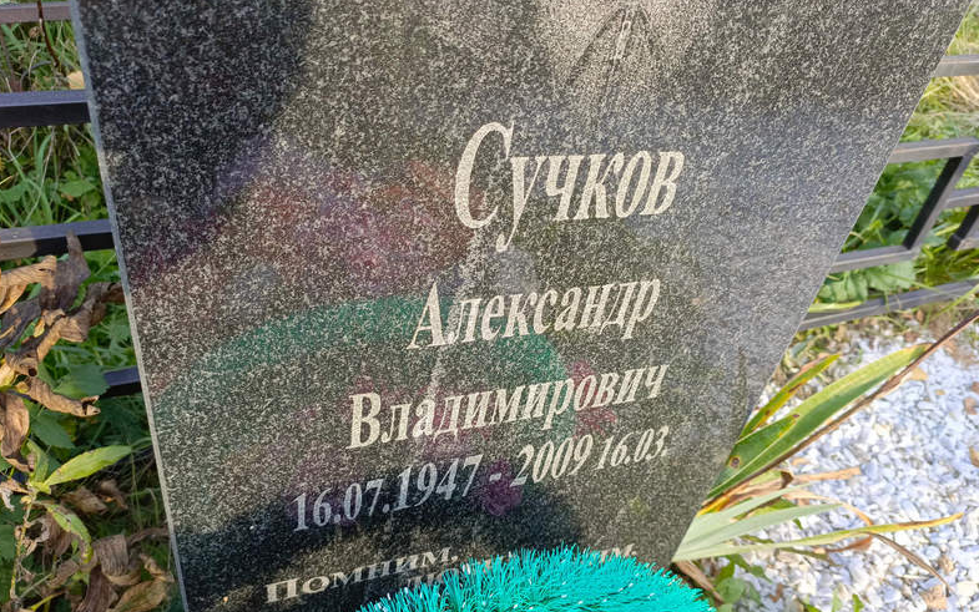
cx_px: 490
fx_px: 721
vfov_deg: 46.0
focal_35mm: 27
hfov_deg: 68.4
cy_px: 320
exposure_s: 1/118
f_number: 1.69
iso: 112
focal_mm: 4.76
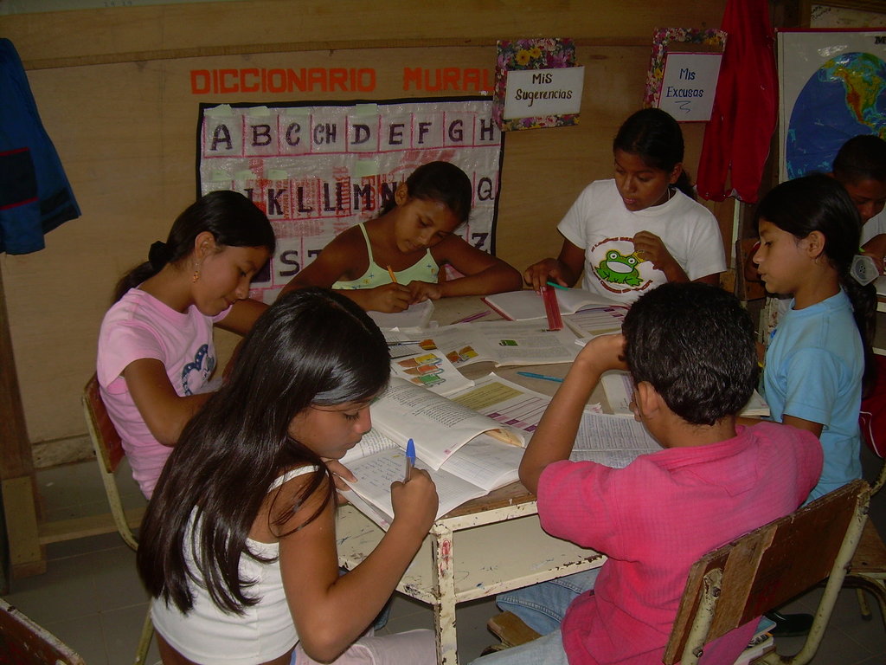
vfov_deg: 37.7
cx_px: 443
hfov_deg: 49.0
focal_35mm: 38
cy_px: 332
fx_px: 973
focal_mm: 6.3
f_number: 2.8
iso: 50
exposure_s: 1/60
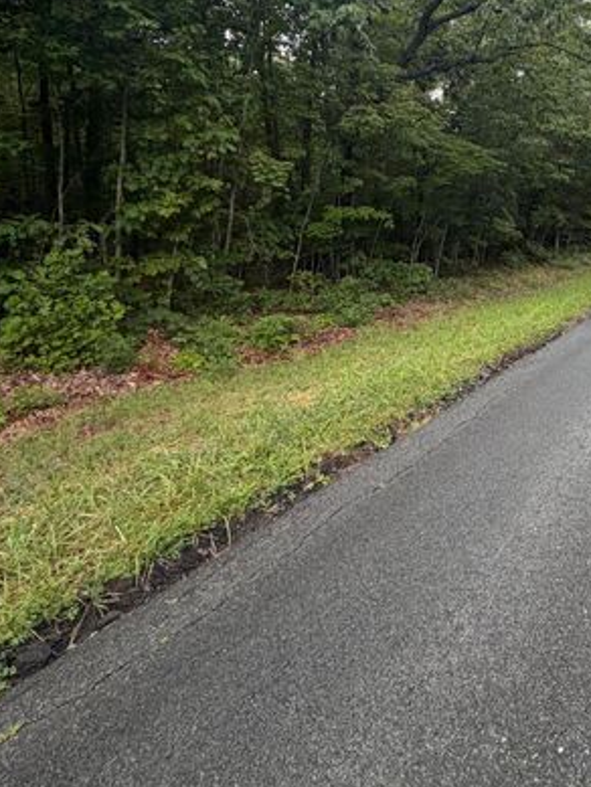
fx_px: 546
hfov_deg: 52.3
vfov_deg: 68.0
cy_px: 220
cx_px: 492
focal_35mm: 24
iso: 64
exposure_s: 1/171
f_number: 2.2
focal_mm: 2.22
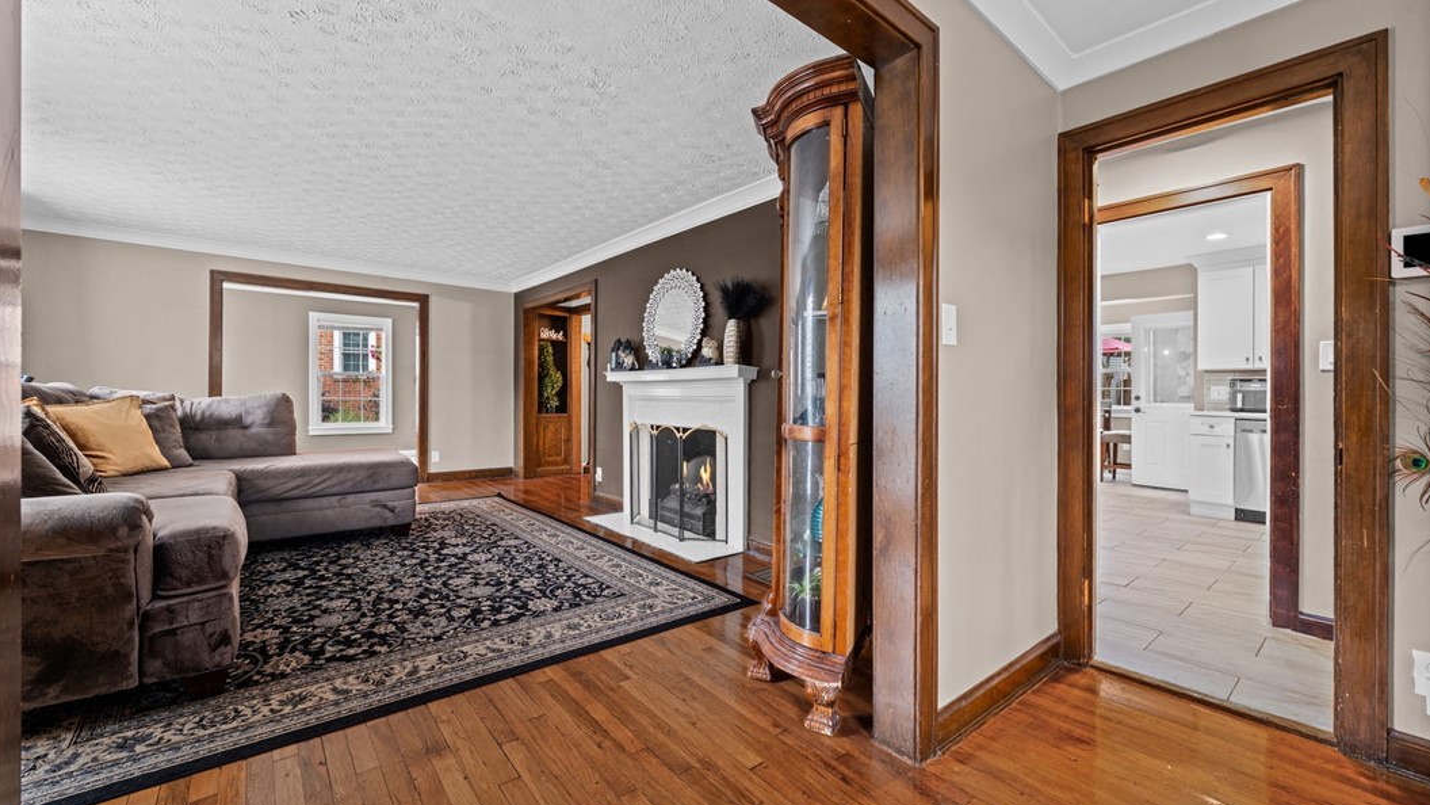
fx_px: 531
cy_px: 403
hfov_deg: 106.8
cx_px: 701
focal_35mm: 14
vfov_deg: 74.3
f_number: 9
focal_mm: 13
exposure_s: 1.3
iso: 250
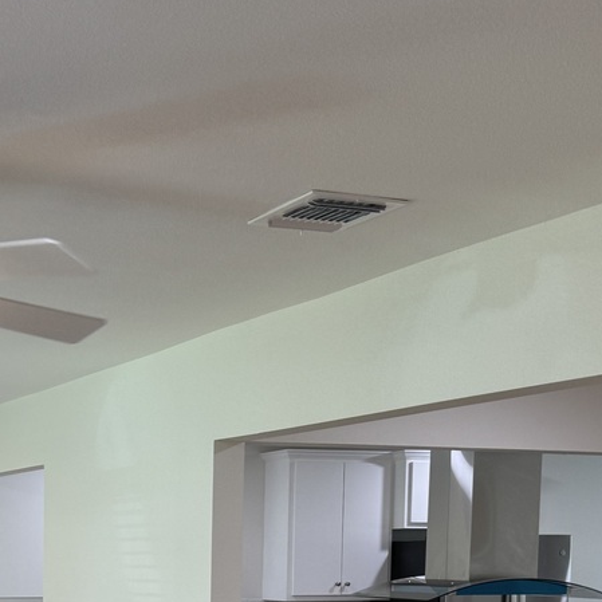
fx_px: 1338
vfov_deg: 23.8
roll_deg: -0.6
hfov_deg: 24.5
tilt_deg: -4.8
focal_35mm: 68
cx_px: 43
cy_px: 656
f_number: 1.78
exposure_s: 1/120
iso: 100
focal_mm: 6.76
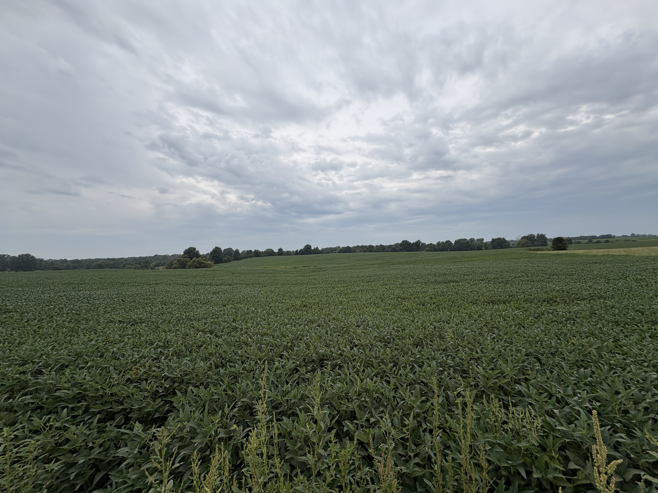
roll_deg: +1.3
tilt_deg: +1.2
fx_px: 266
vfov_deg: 85.7
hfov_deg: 102.1
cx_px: 329
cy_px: 246
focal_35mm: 14
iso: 40
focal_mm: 2.22
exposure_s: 1/2415
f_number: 2.2
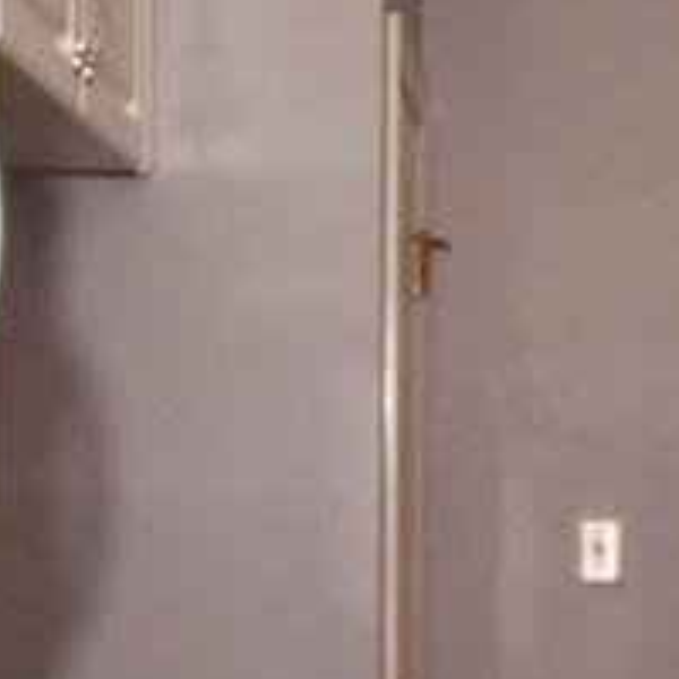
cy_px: 506
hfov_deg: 12.6
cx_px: 1212
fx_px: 2818
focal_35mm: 127
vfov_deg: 13.7
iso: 320
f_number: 6.3
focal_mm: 14
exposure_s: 1/125
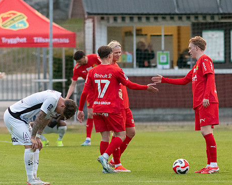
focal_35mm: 714
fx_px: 4901
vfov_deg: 2.2
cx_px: 183
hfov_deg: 2.7
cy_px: 93
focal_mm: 300
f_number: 4
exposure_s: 1/1250
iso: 4500
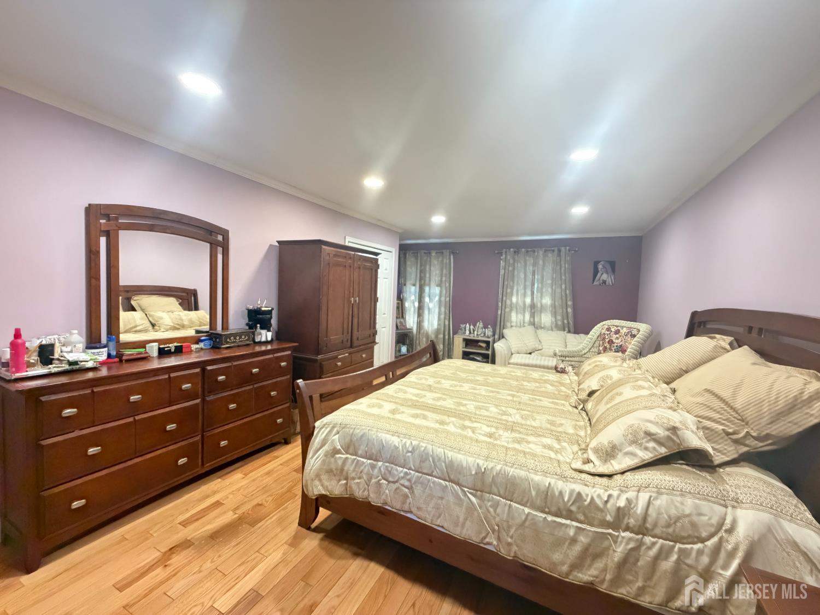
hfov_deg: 102.1
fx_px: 332
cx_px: 410
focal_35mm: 14
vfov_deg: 85.7
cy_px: 308
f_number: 2.2
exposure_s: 1/60
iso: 1250
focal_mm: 2.22
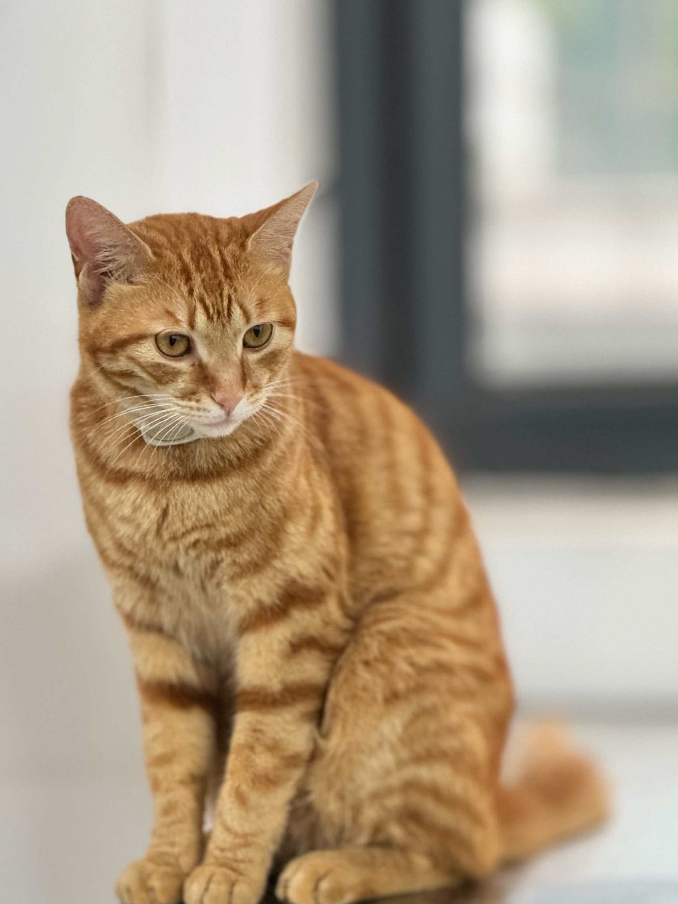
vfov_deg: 14.9
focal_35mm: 132
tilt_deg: -4.8
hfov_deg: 11.2
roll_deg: +1.0
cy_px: 493
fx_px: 3447
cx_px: 348
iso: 640
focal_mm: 15.66
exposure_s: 1/60
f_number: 2.8
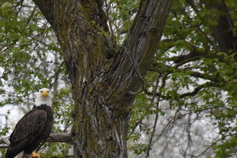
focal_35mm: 633
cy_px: 137
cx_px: -43
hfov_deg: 3.3
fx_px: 4169
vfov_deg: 2.2
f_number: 5.6
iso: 5000
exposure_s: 1/1000
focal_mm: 140
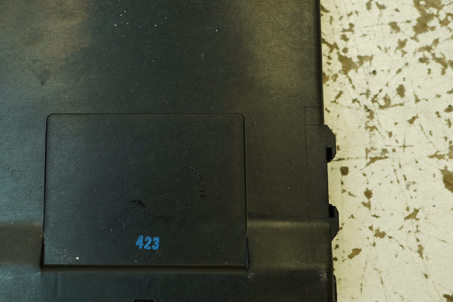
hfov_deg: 39.1
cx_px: 149
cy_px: 126
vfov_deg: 27.0
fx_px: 629
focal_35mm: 50
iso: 100
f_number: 4
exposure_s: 1/60
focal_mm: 23
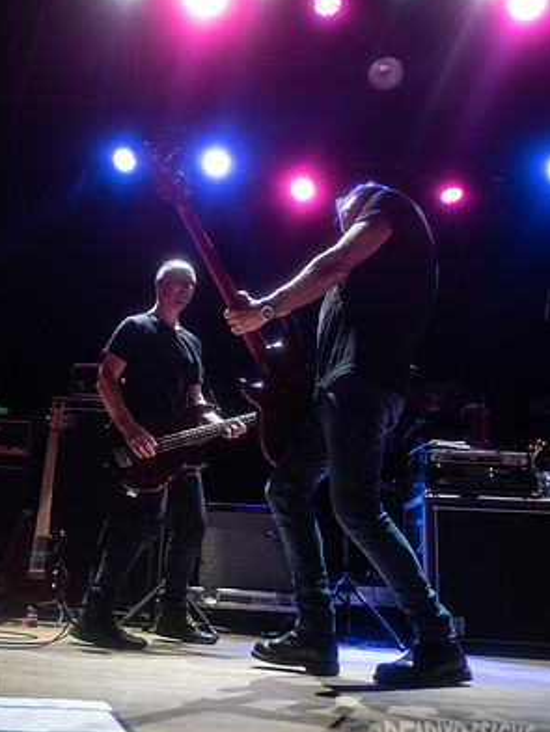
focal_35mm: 33
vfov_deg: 55.3
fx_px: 699
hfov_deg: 42.1
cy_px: 365
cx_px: 165
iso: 3200
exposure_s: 1/320
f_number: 3.5
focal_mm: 20
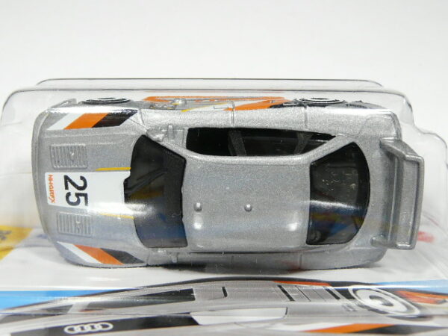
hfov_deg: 42.1
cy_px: 168
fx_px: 582
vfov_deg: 32.2
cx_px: 224
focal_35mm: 45
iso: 100
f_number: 2.8
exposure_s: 1/40
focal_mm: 4.6
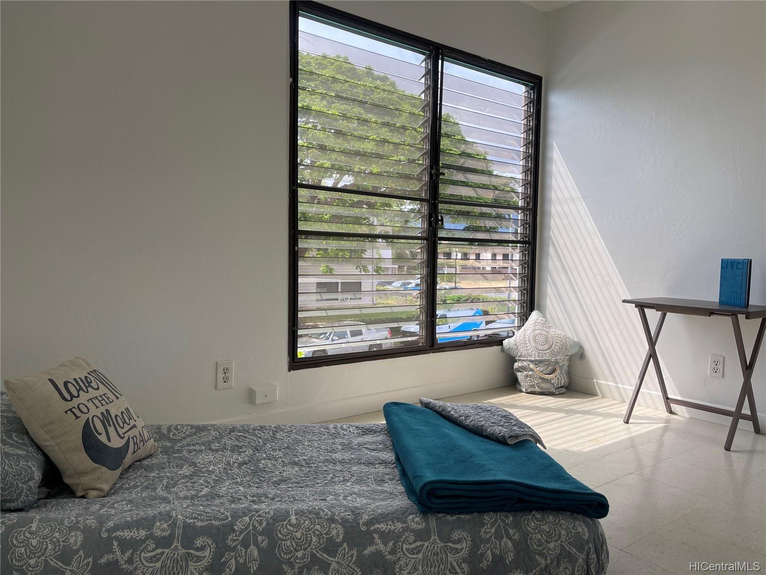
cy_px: 288
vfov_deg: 53.1
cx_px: 383
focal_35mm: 26
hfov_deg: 67.3
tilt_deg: -4.1
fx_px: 575
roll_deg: -1.0
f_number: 1.6
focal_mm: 5.1
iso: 32
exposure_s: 1/569
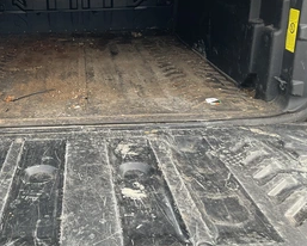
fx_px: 400
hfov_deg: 40.7
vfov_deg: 34.1
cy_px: 96
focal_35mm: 44
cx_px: 75
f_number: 1.8
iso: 40
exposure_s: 1/122
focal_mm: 3
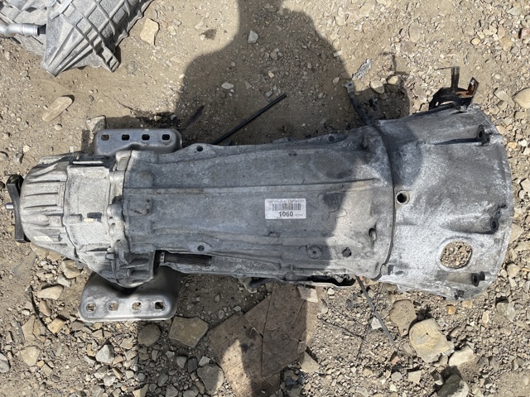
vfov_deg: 54.9
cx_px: 265
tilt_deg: -80.9
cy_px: 198
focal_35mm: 25
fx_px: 383
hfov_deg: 69.4
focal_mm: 5.1
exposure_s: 1/2433
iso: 32
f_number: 1.6
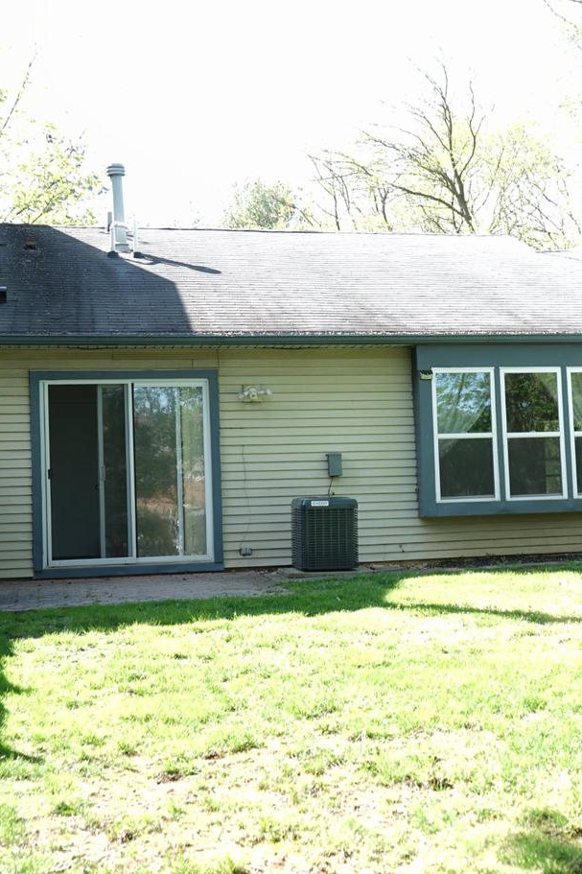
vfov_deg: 40.4
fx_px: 1189
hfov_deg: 27.4
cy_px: 437
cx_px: 374
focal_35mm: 49
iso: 50
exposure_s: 1/50
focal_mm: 31
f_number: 4.5
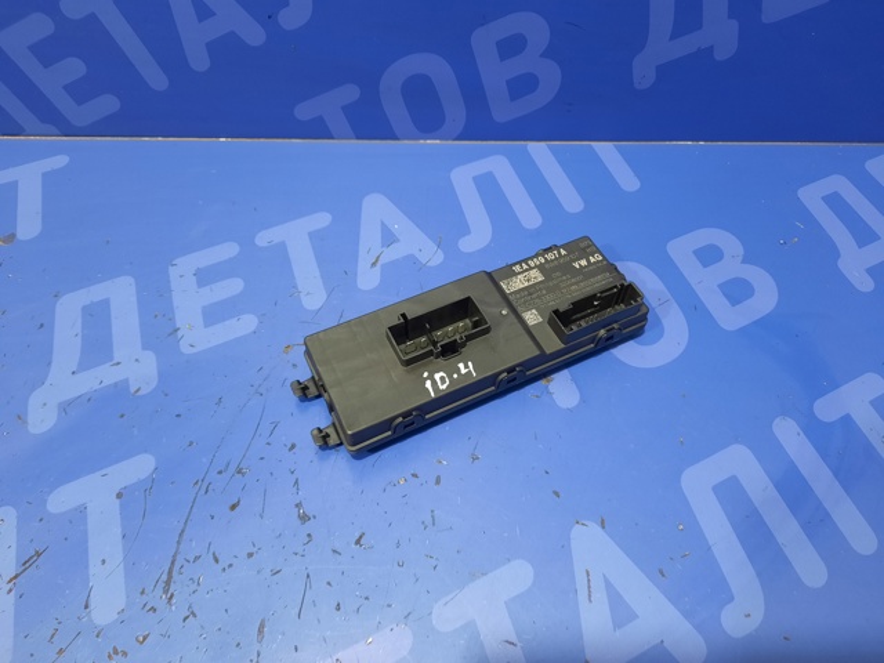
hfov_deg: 69.4
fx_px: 638
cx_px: 442
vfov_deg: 54.9
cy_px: 332
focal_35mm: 25
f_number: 2
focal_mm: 4.6
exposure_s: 1/30
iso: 320
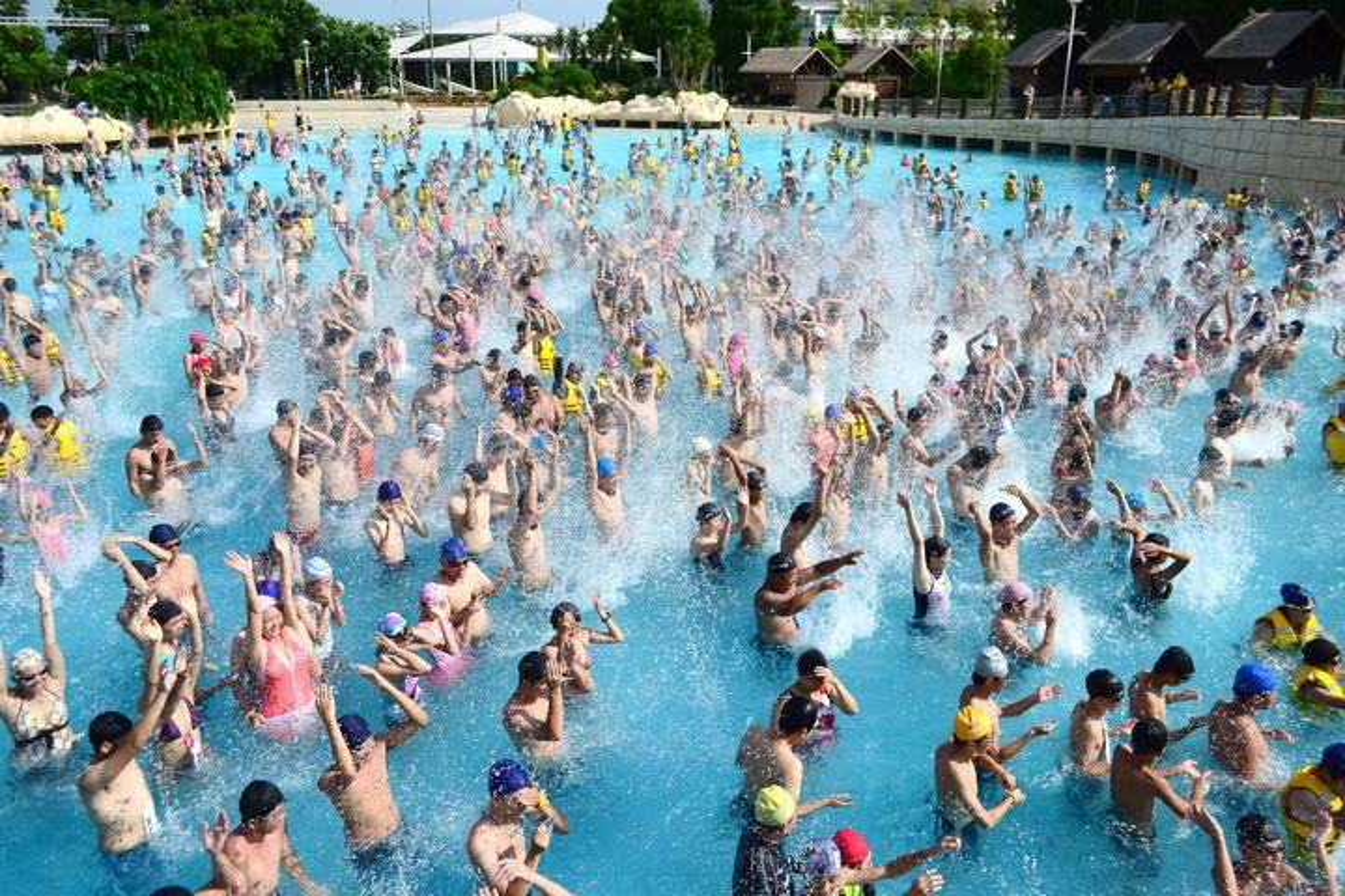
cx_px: 672
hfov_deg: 67.4
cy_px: 448
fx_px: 1009
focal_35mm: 27
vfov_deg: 47.9
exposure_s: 1/4000
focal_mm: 18
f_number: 5
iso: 400
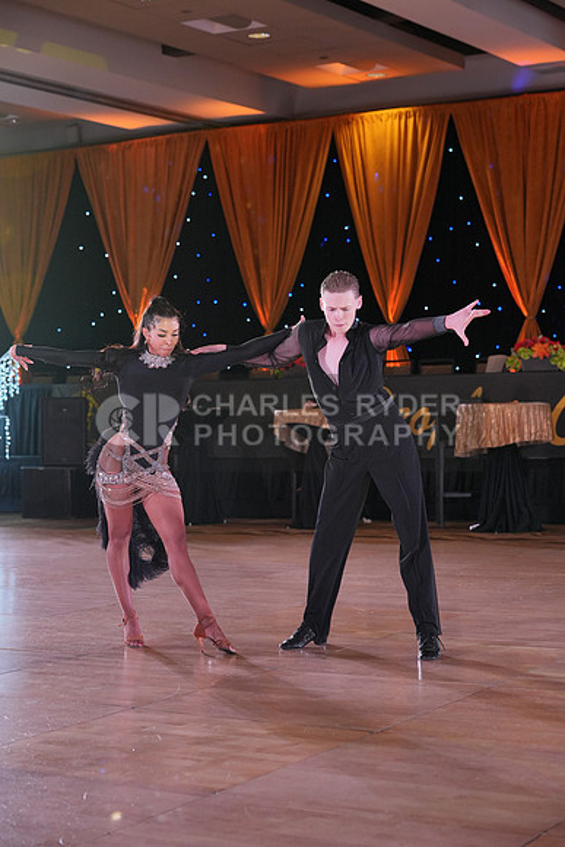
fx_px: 1647
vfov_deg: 28.8
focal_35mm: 70
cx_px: 282
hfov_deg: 19.5
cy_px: 424
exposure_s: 1/400
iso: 1600
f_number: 4
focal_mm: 70
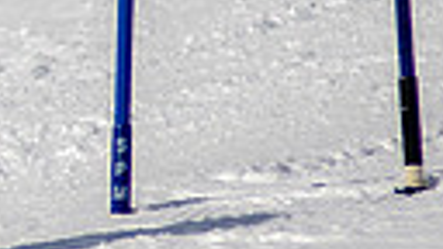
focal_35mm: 3126
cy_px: 9
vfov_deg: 0.4
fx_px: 36720
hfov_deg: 0.7
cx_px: -599
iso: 100
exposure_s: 1/8000
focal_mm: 300
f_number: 2.8
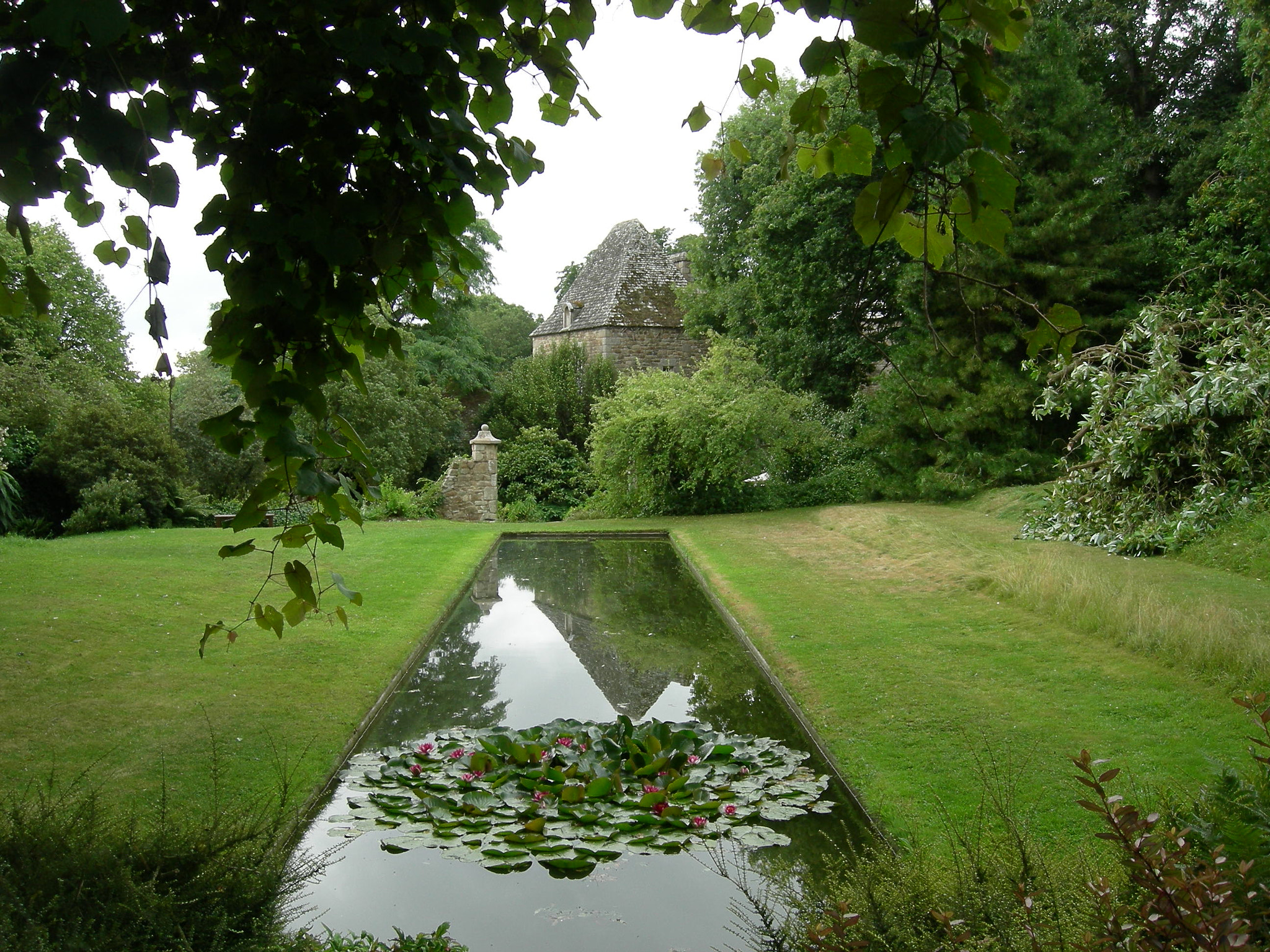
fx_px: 1321
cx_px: 635
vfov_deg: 39.7
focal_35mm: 36
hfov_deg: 51.4
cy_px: 476
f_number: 4.3
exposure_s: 1/91.1
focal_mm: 7.5
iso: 64
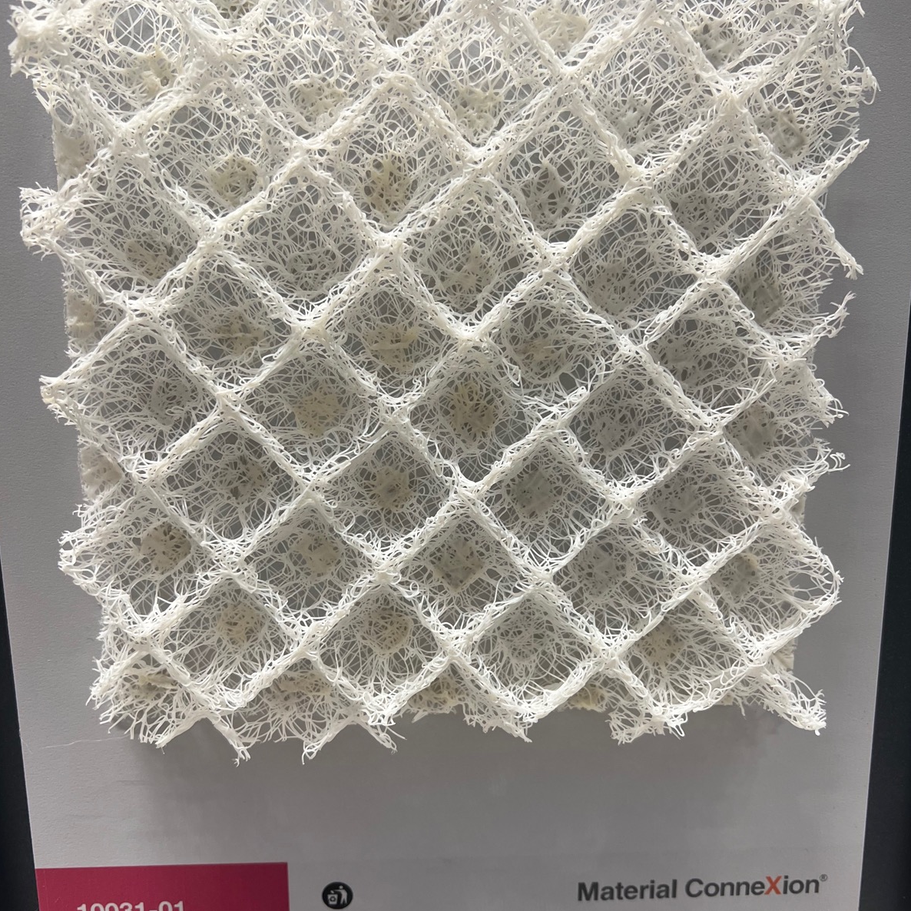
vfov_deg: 52.5
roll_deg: +1.8
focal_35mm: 31
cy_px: 492
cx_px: 456
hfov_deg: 52.5
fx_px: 923
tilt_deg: -14.1
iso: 64
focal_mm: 5.7
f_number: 1.5
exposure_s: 1/120
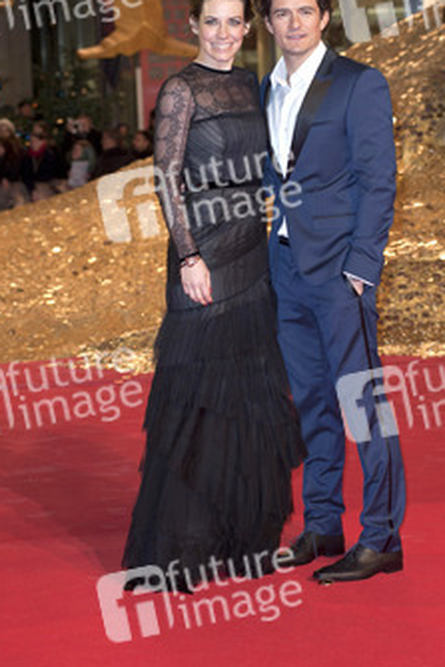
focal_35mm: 103
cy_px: 296
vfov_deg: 19.8
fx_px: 1908
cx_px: 258
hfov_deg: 13.3
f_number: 5.6
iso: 1000
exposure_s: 1/160
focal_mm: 86
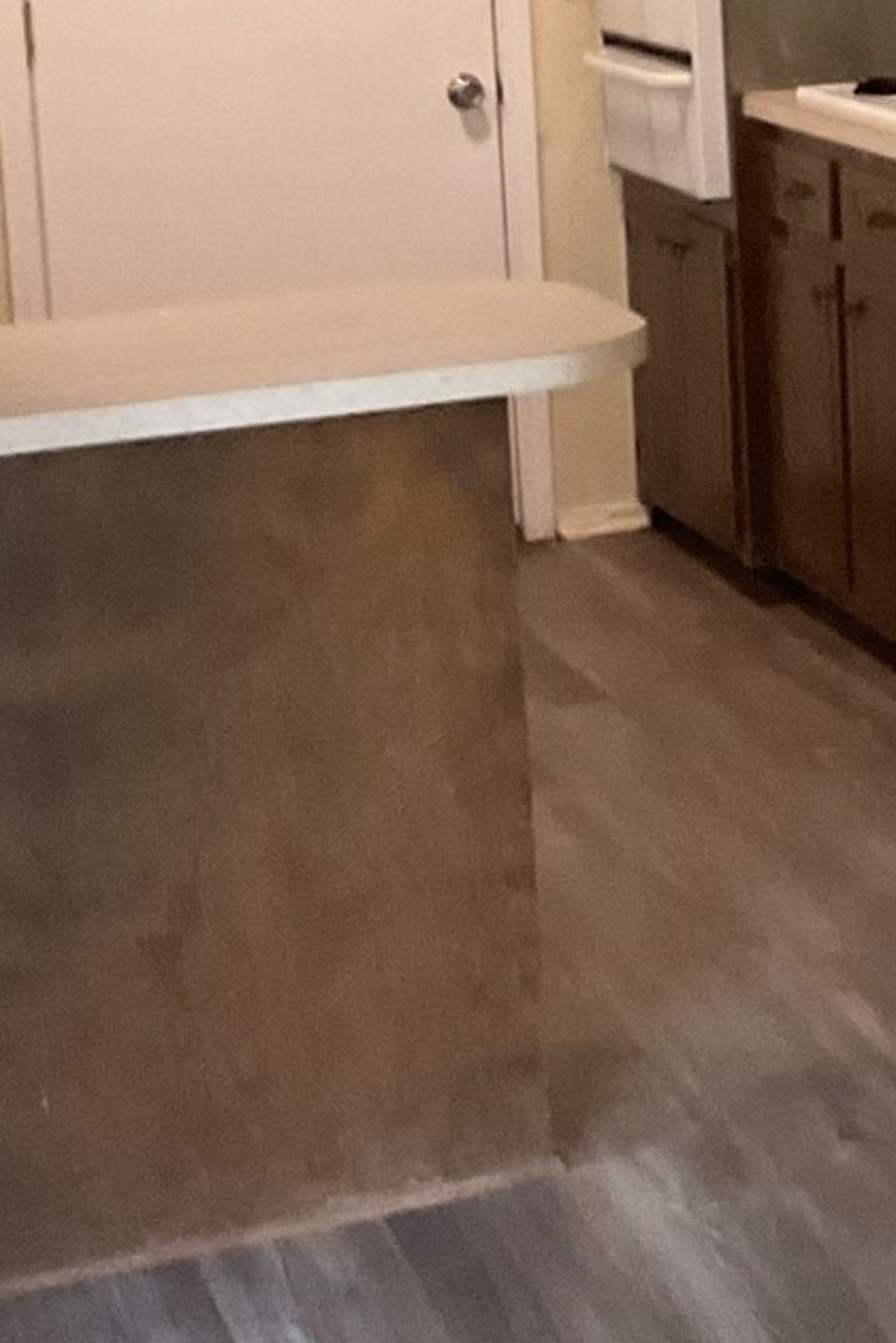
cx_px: 1378
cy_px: 160
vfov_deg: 21.7
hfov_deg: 13.9
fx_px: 3431
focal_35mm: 92
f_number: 1.8
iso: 160
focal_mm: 3
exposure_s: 1/60
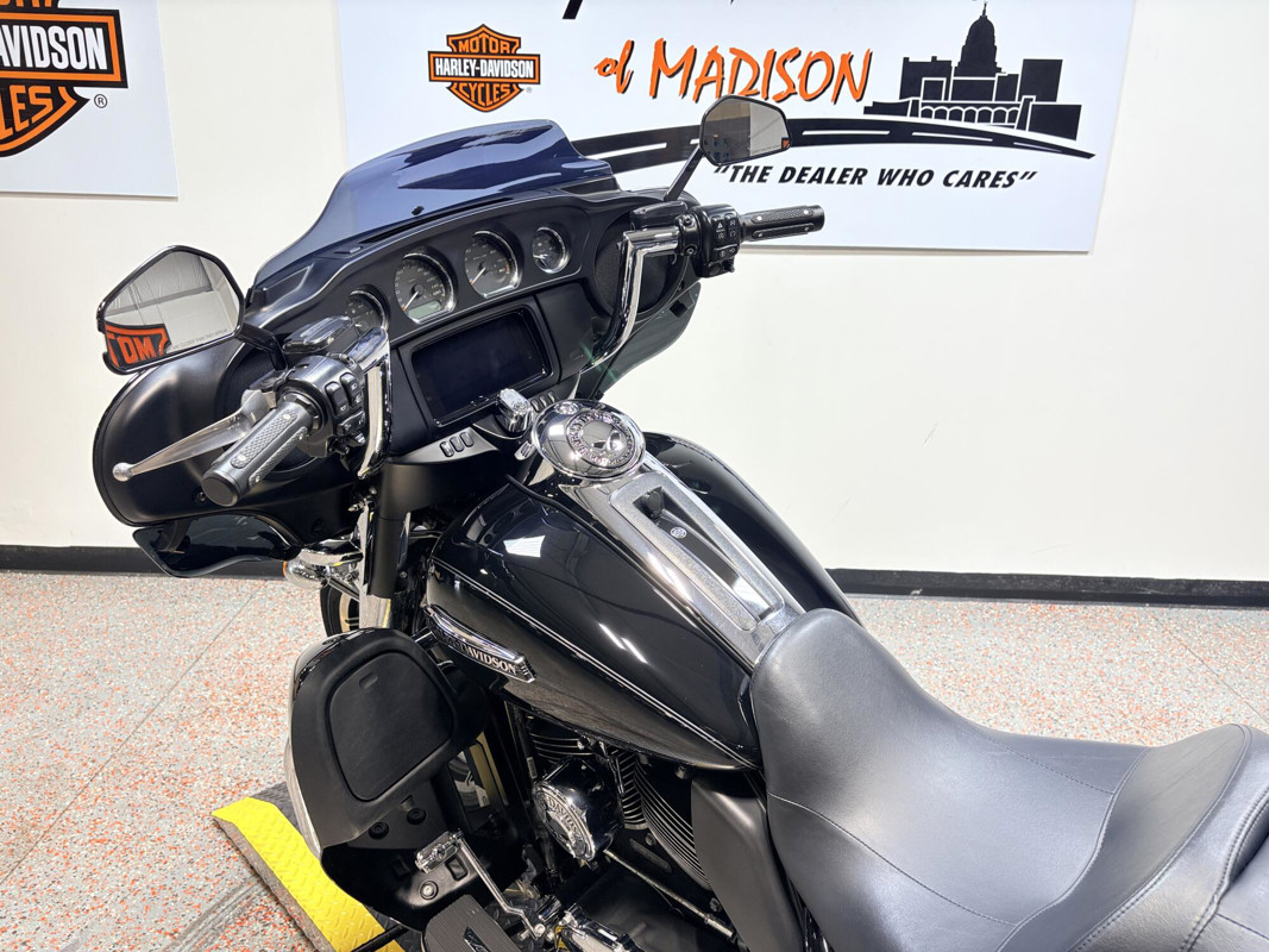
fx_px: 953
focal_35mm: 26
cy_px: 476
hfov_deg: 67.3
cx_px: 634
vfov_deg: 53.1
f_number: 1.6
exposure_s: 1/120
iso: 50
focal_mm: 5.96
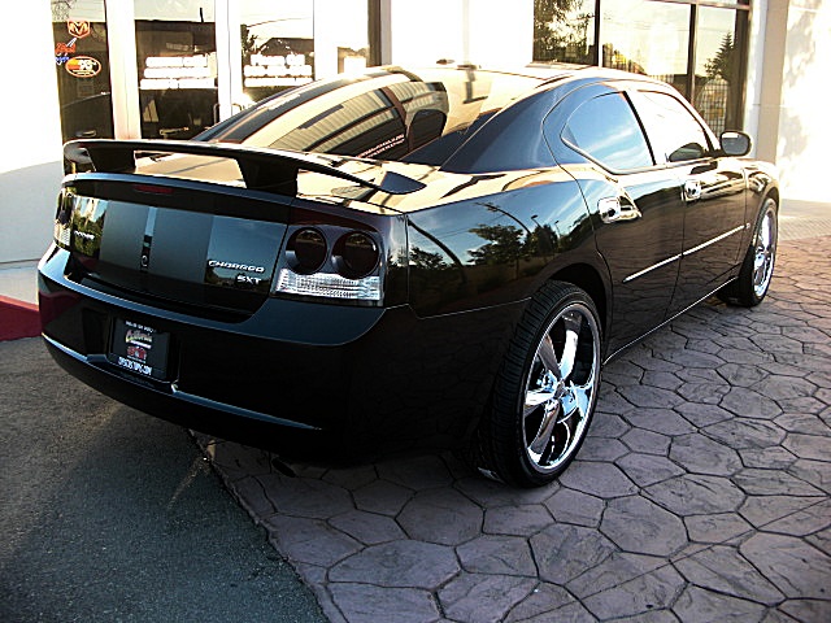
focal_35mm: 36
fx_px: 864
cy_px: 312
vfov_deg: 39.7
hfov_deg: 51.4
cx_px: 416
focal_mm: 6.3
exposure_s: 1/100
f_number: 2.8
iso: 50
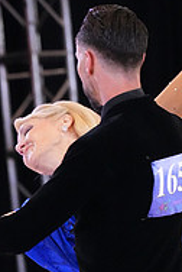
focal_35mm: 555
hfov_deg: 2.5
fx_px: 4193
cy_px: 409
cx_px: 173
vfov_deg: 3.7
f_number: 5.6
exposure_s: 1/400
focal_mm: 180
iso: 12800
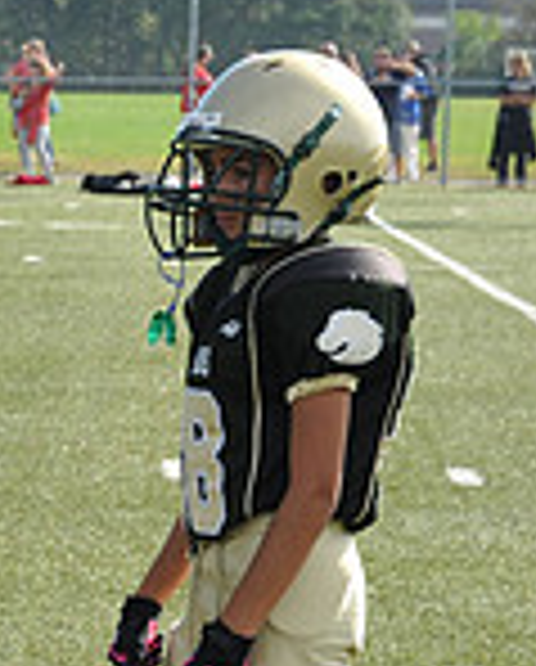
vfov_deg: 7.5
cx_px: -694
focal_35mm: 257
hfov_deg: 5.8
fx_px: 5081
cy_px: 477
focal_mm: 70
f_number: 8
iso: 200
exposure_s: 1/160
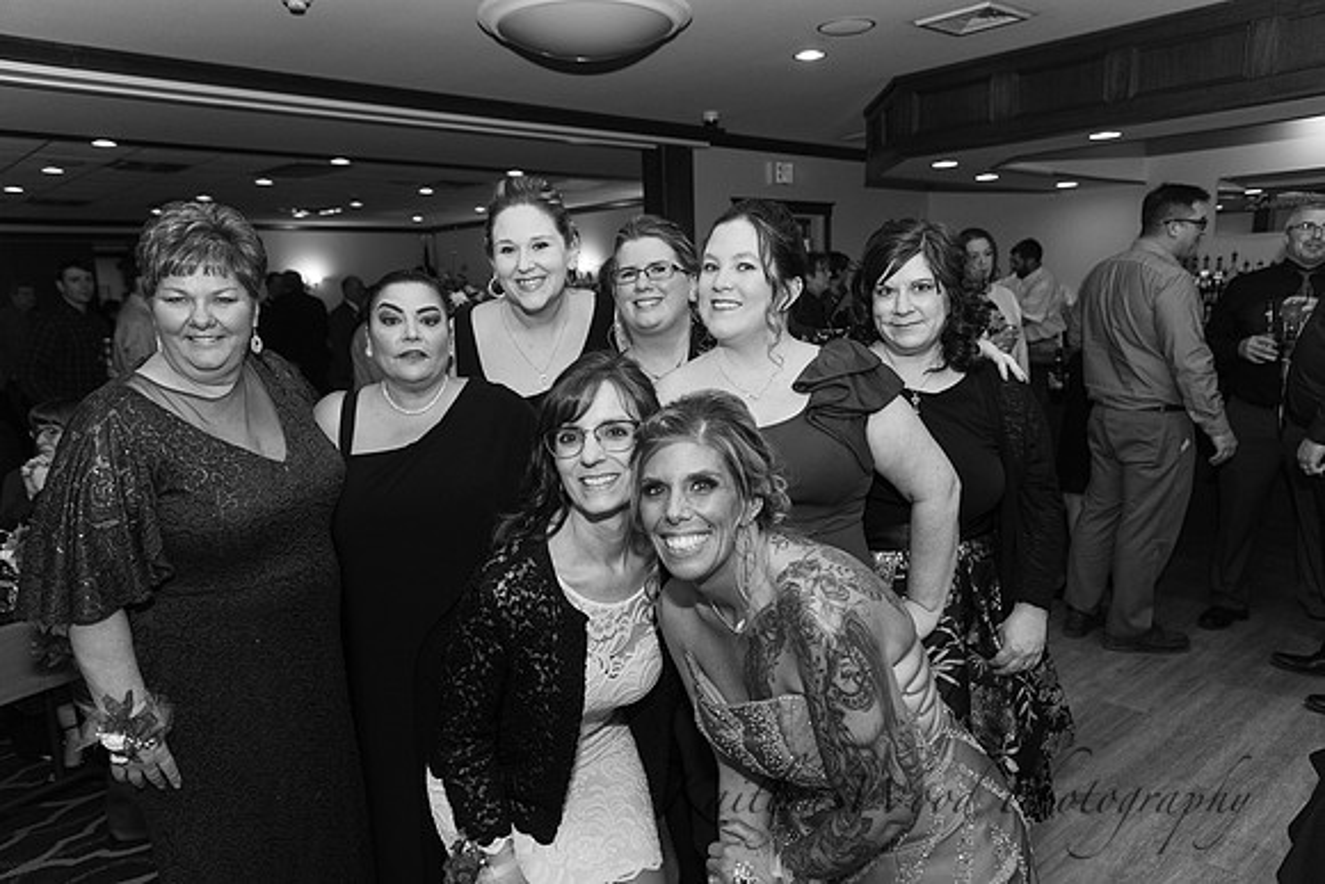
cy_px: 442
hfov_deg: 73.7
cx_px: 662
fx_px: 883
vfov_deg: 53.2
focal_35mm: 24
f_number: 4
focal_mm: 24
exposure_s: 1/200
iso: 800
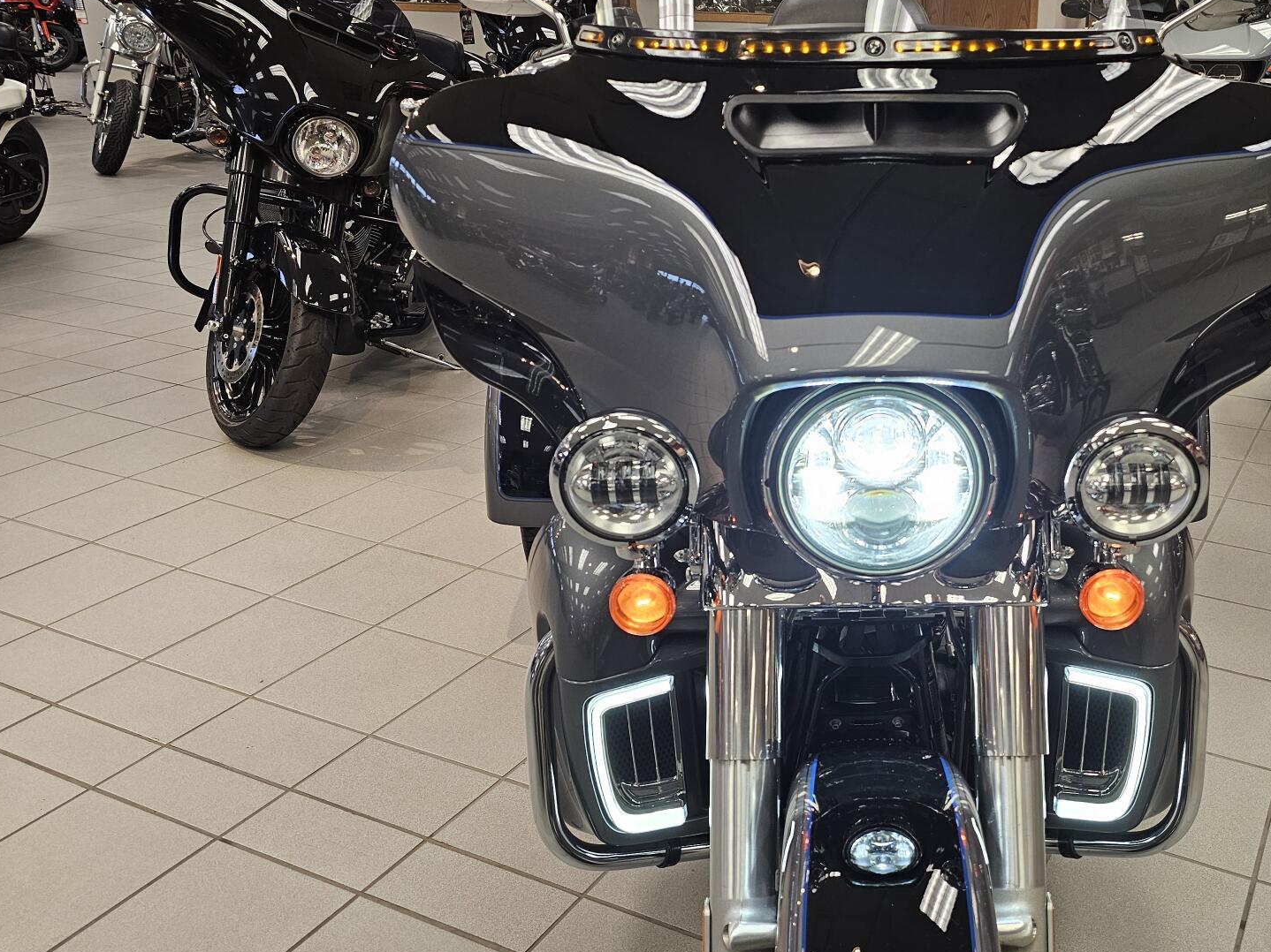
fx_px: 1175
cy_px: 482
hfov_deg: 55.3
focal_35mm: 32
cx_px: 874
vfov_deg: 44.1
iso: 125
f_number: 1.7
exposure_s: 1/120
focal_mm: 6.3
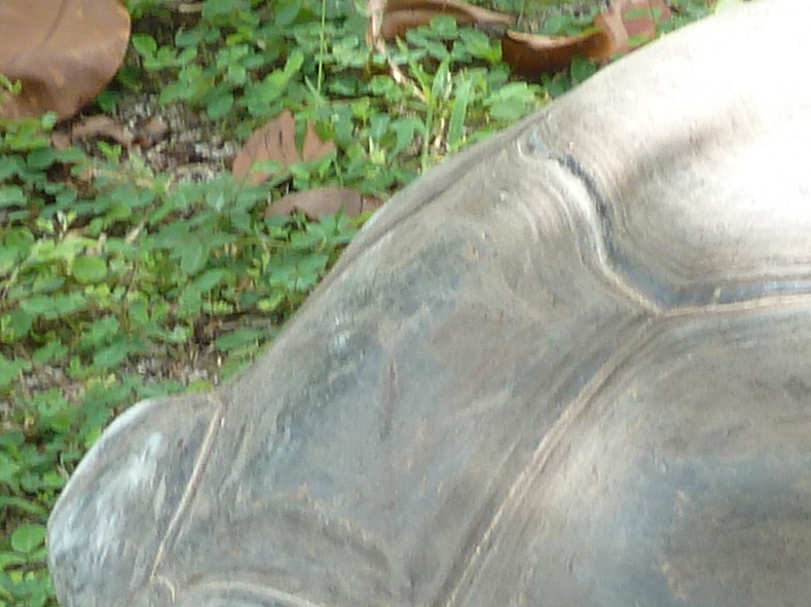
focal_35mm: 279
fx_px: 6534
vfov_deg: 5.3
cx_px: 857
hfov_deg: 7.1
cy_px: 943
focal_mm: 9.1
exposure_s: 1/80
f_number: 3.9
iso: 80
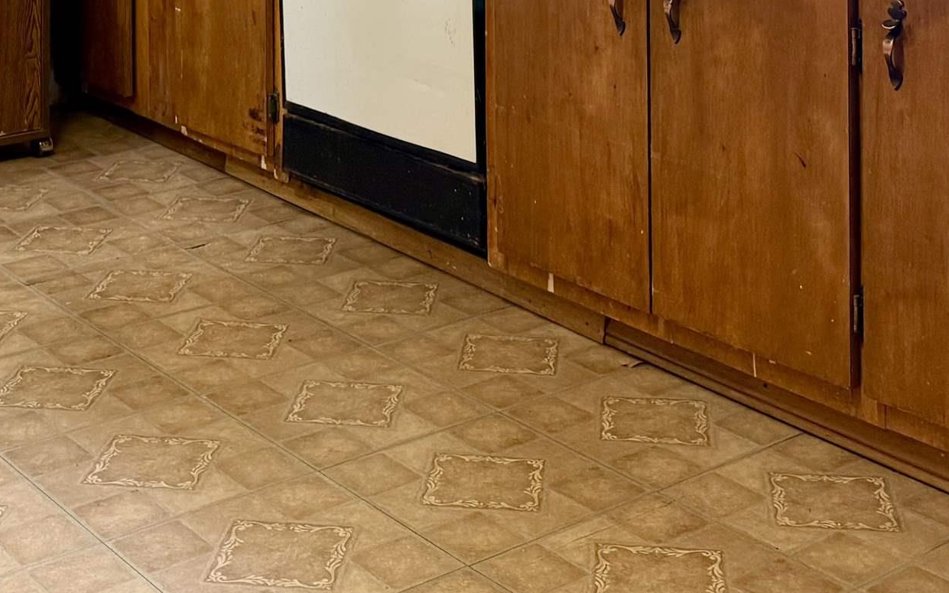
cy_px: -227
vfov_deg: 18.8
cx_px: 420
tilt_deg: -2.7
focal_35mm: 63
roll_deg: -0.5
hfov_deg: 32.4
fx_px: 1629
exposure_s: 1/60
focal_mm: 6.76
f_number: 1.78
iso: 250
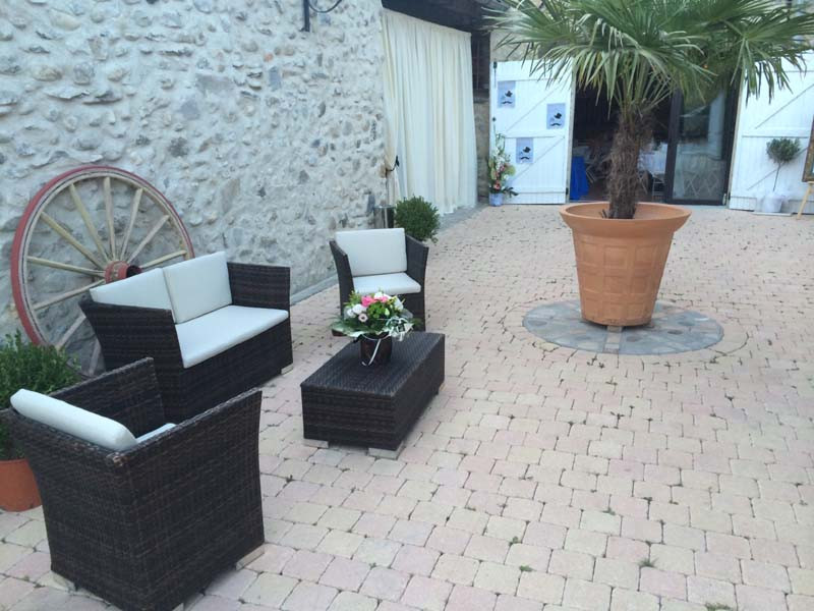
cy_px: 306
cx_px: 407
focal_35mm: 30
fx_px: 705
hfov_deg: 60.0
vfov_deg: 46.8
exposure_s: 1/30
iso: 80
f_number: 2.2
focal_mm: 4.12
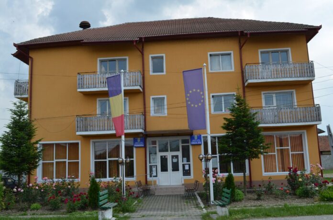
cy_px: 110
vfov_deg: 36.7
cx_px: 166
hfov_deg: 53.2
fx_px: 332
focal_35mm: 36
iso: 140
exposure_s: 1/250
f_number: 8
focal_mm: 24
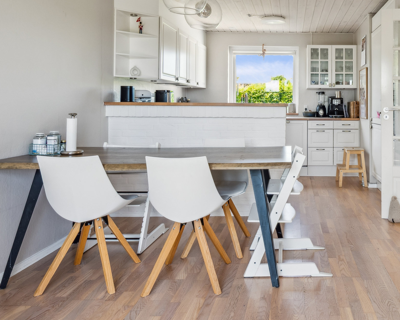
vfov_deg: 48.0
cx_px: 291
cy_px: 112
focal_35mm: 30
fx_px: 353
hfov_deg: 56.6
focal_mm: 17.5
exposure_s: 1/25
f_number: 9
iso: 640
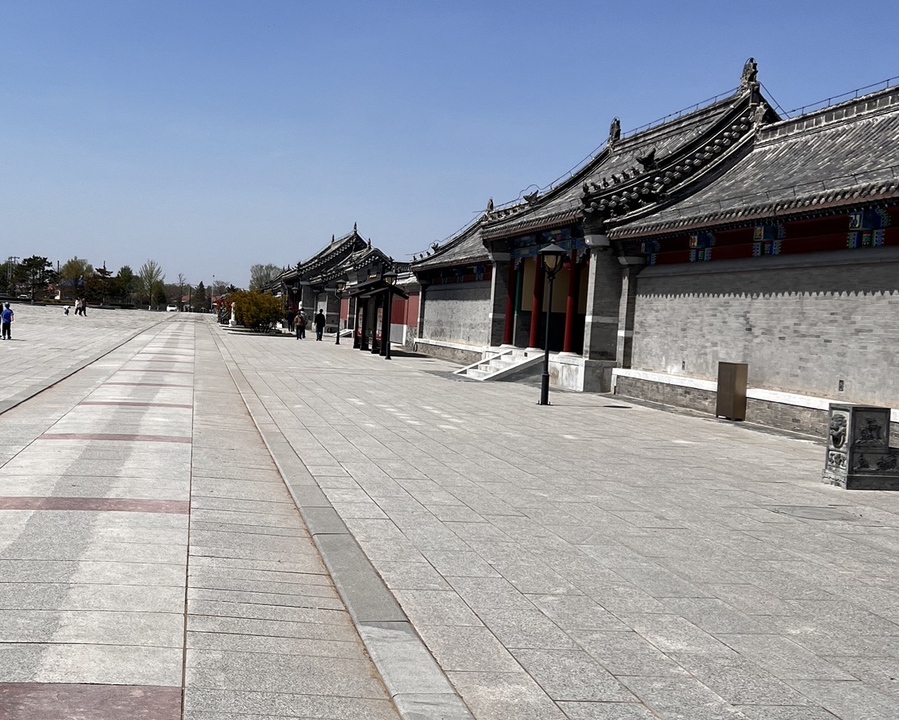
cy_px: 364
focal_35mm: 46
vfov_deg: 32.8
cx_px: 306
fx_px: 1224
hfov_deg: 39.9
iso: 50
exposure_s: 1/5882
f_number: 1.5
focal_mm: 5.7
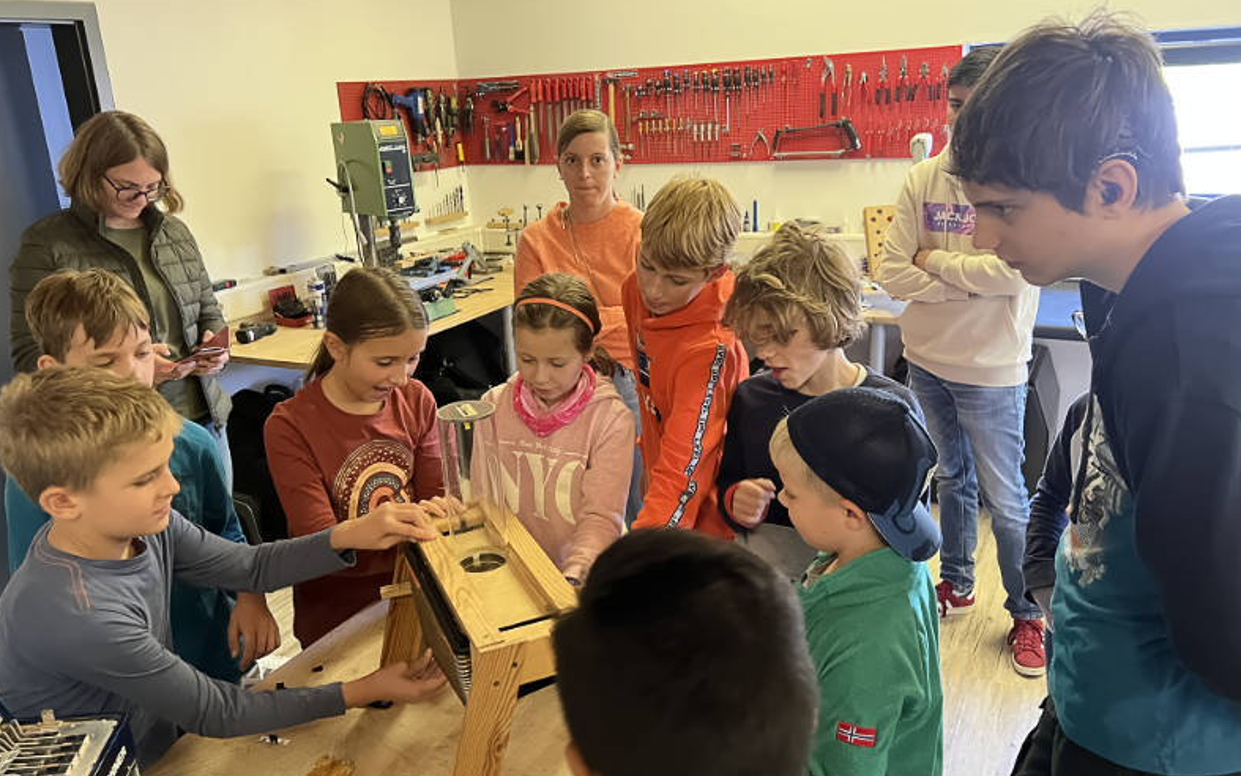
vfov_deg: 44.5
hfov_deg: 66.5
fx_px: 947
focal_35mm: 28
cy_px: 374
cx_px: 612
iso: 250
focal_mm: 5.7
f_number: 1.5
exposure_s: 1/50
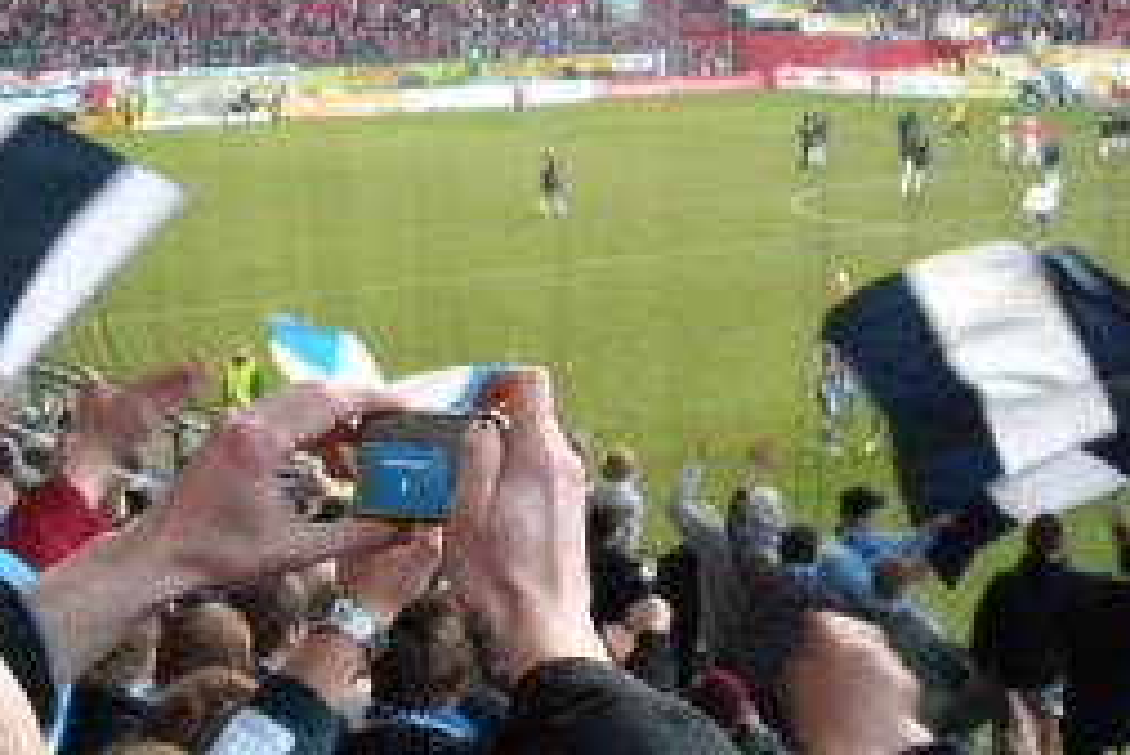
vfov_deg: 19.0
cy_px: 378
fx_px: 2261
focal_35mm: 72
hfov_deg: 27.7
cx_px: 299
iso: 237
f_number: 2.8
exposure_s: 1/60
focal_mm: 5.7
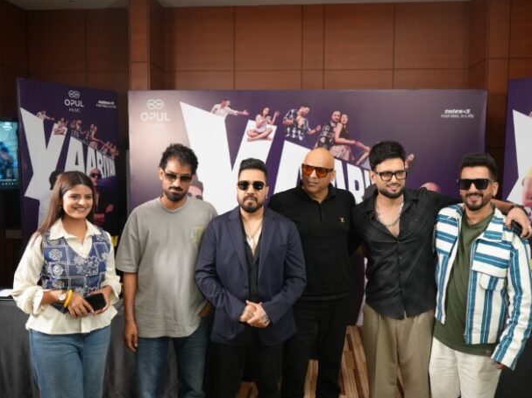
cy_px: 202
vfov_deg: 44.1
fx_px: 492
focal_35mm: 32
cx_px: 262
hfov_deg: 56.8
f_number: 4
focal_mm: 29
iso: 3200
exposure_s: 1/160
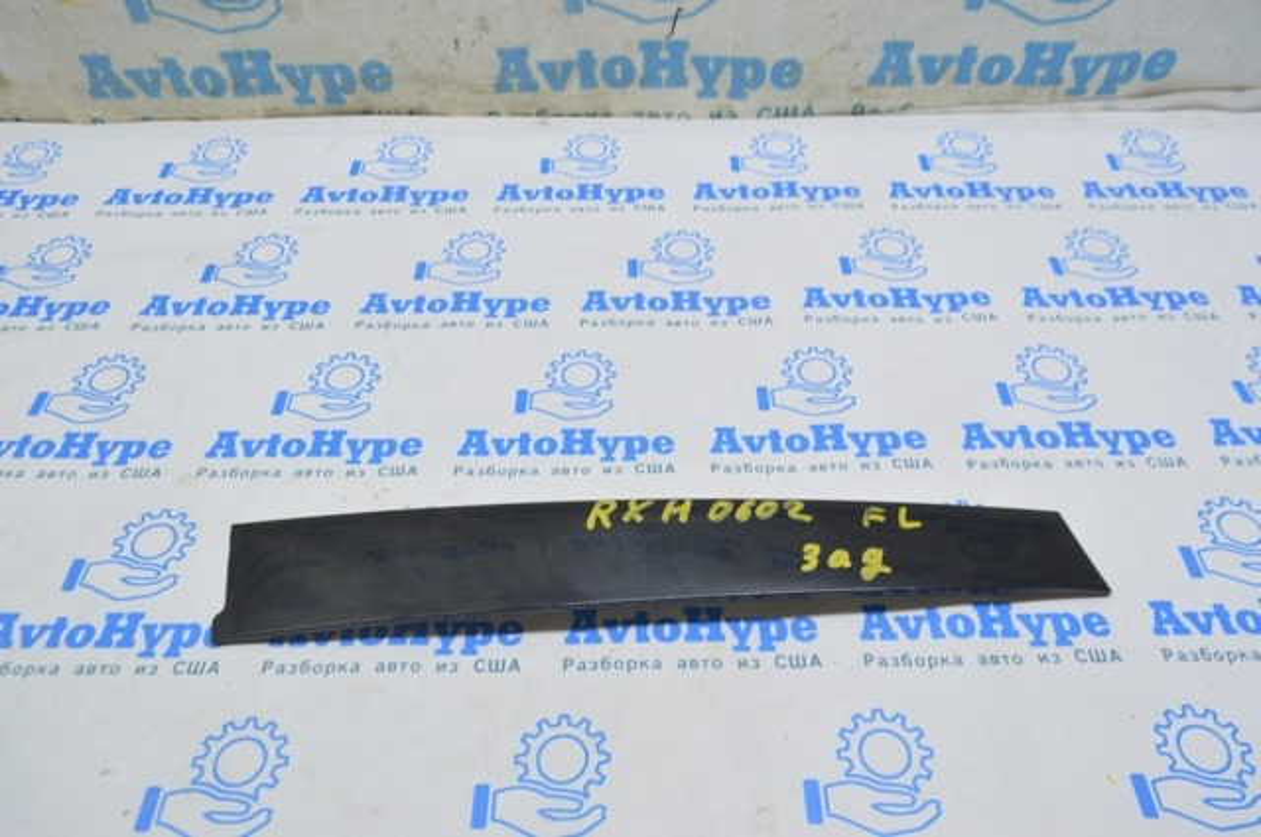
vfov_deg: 47.8
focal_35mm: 27
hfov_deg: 67.4
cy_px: 418
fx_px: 945
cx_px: 630
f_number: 5.6
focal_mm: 18
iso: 400
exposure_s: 1/20
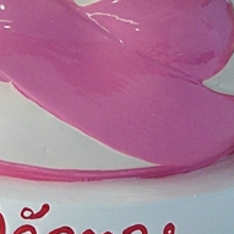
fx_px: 849
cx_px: 94
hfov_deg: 15.7
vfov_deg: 15.3
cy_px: -27
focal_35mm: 111
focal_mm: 5.1
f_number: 3.2
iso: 100
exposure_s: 1/125
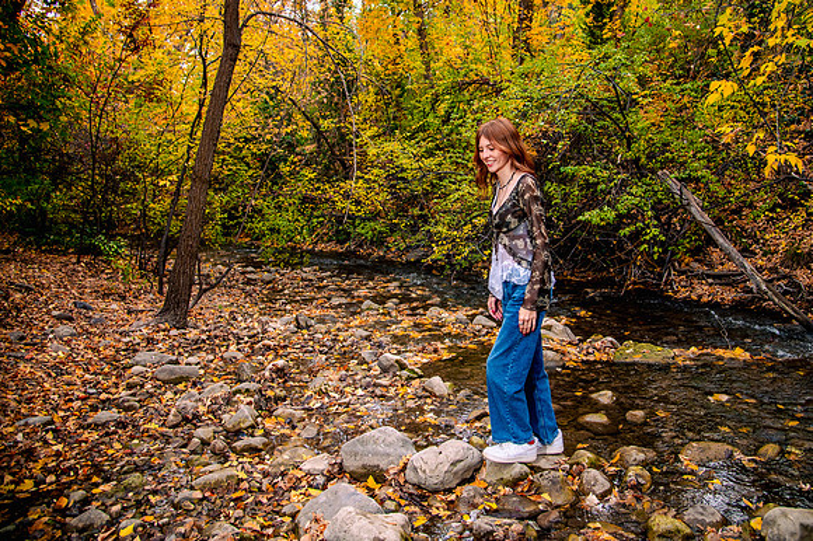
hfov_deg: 66.9
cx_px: 458
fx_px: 612
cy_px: 235
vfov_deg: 47.6
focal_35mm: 27
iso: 1000
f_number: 4
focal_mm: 24
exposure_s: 1/100
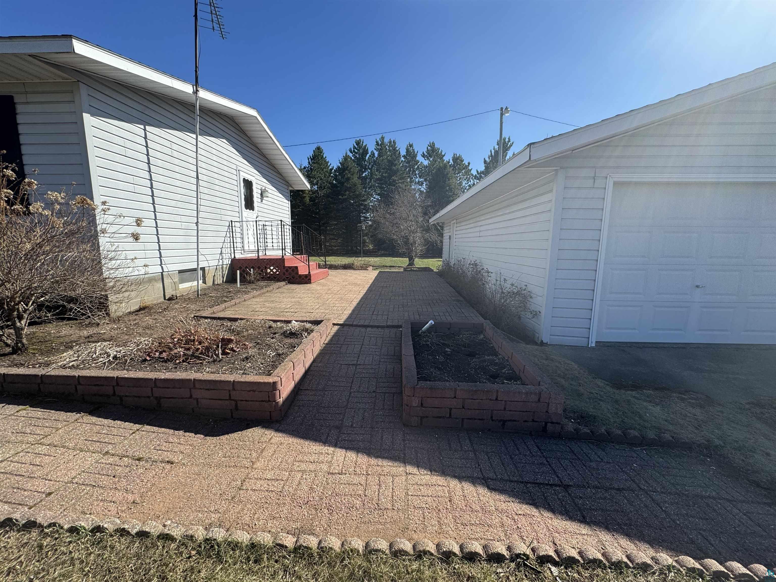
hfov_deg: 102.1
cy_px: 291
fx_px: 314
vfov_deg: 85.7
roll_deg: +0.0
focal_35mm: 14
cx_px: 388
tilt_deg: -9.1
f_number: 2.2
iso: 50
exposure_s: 1/1048
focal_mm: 2.22
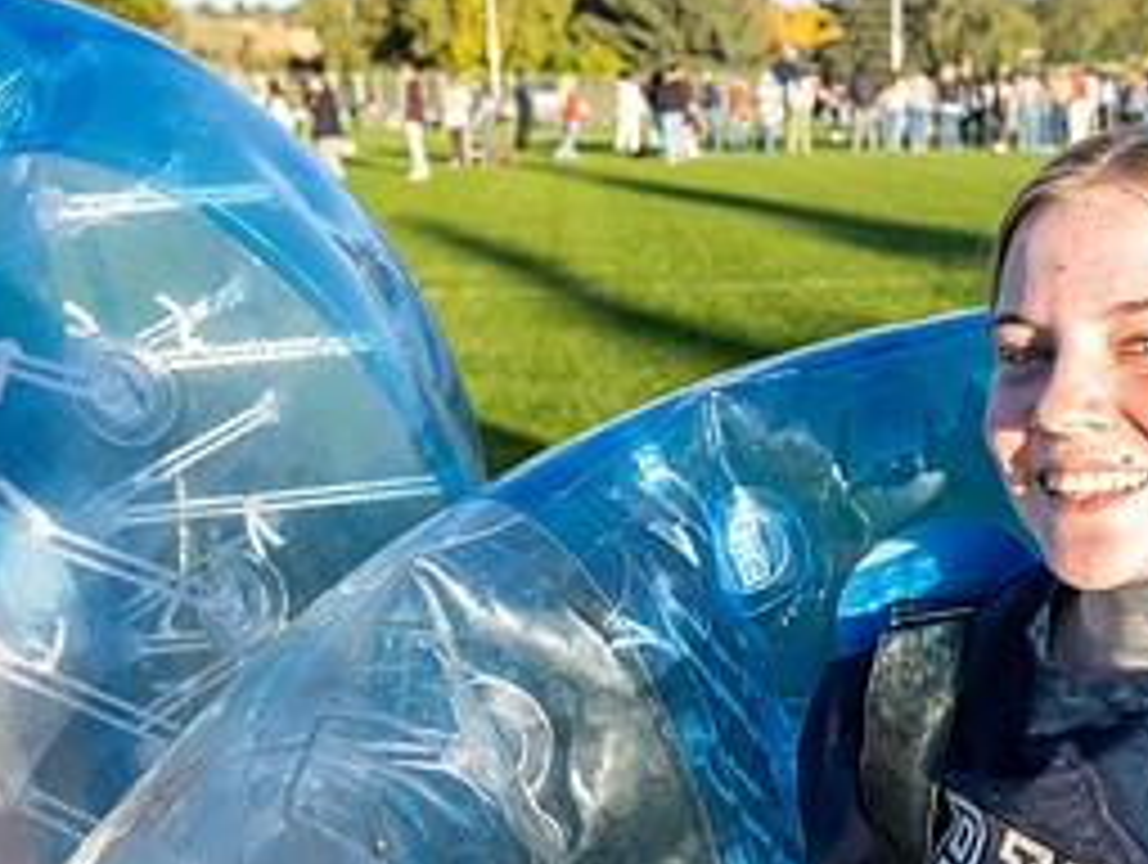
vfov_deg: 30.6
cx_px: 851
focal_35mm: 47
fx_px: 1561
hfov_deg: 39.4
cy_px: 600
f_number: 4
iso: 500
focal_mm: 19.5
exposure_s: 1/2000
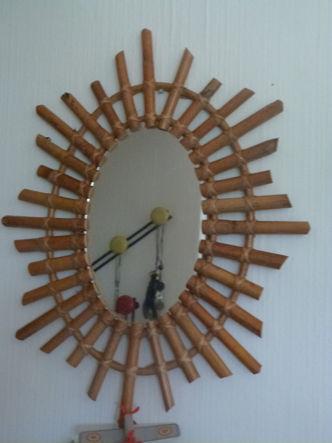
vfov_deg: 38.2
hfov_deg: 29.1
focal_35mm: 50
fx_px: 639
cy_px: 222
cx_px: 166
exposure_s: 1/5
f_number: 3.2
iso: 800
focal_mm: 9
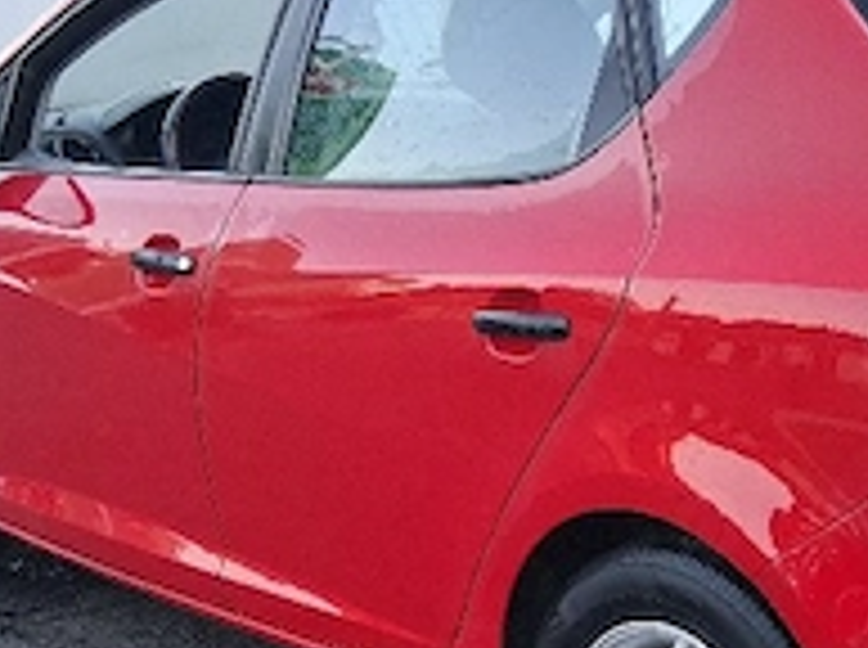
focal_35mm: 81
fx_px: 2027
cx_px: 634
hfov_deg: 23.9
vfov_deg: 17.5
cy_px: 720
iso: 200
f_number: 1.8
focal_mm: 3.98
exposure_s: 1/100
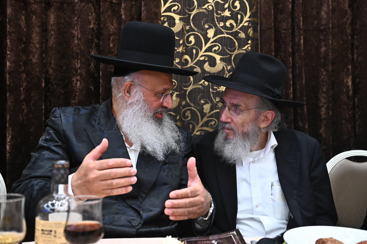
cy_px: 122
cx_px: 184
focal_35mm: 42
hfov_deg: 46.4
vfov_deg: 31.9
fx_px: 428
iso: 2500
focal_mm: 42
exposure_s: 1/200
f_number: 3.5
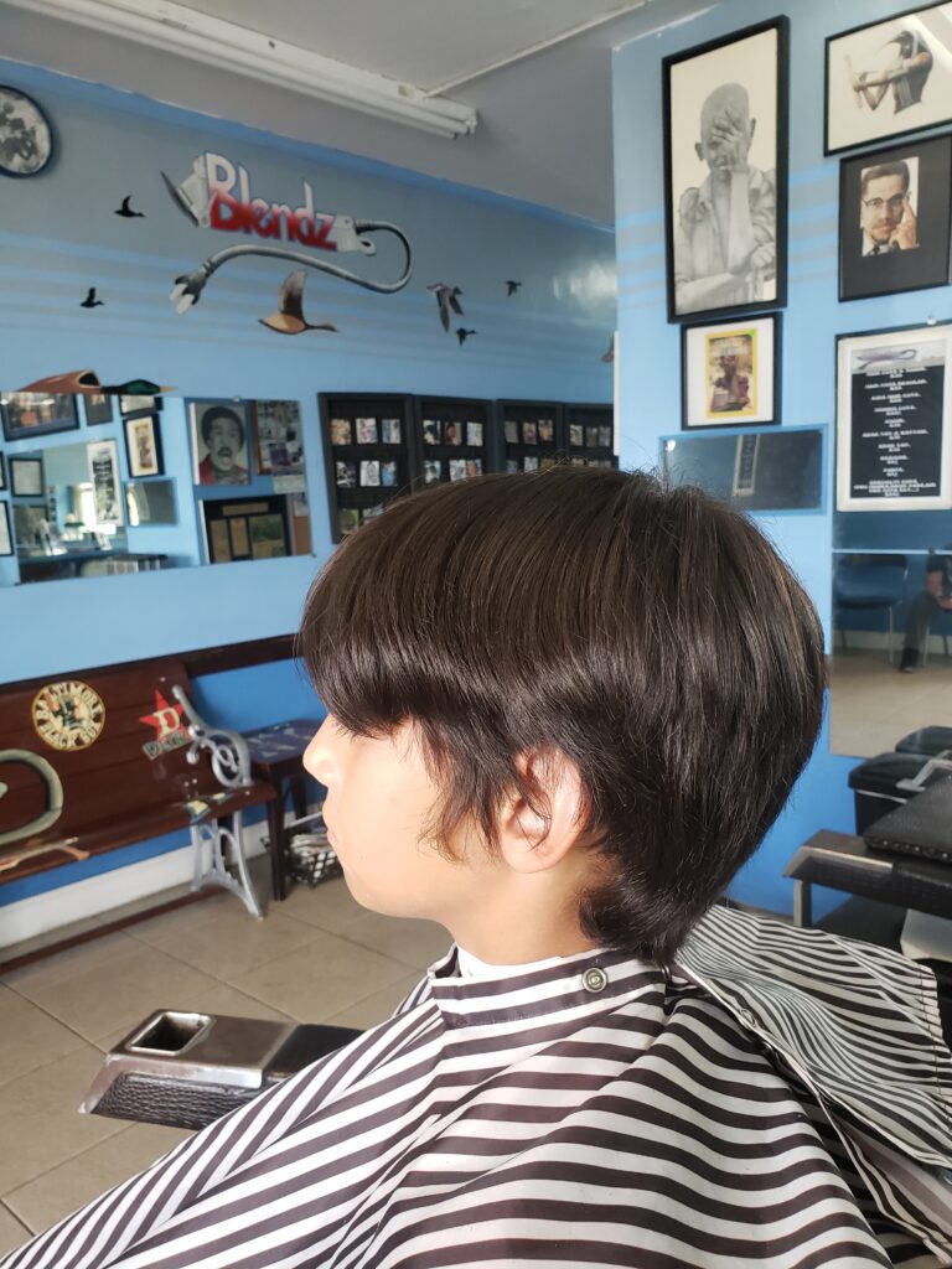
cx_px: 476
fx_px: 953
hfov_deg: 53.1
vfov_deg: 67.3
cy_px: 634
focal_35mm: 26
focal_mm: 4.3
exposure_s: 1/60
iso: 200
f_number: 2.4
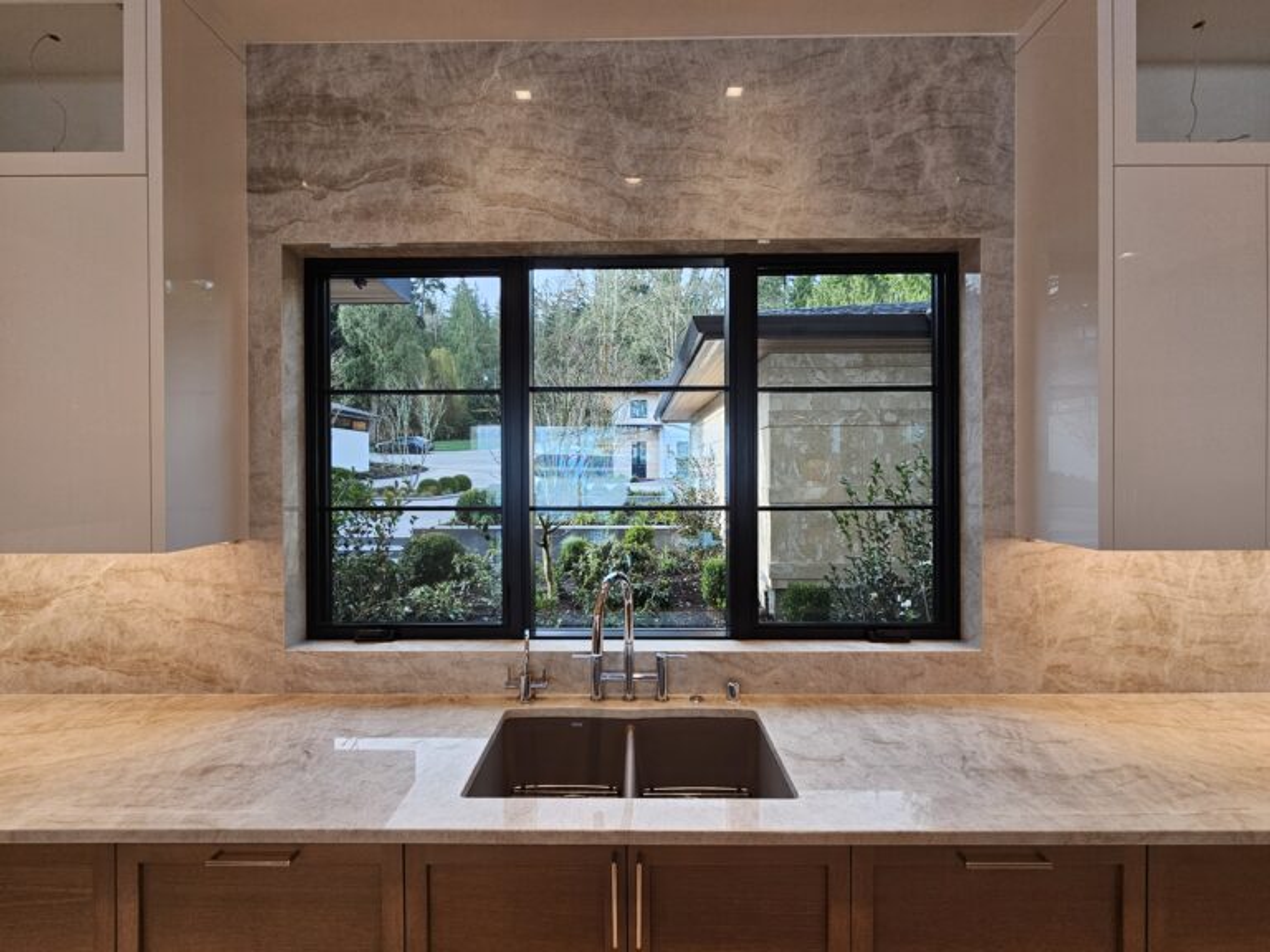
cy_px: 476
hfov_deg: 106.2
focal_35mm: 13
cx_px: 635
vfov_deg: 89.9
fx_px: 477
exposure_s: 1/120
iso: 80
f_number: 2.2
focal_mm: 2.2
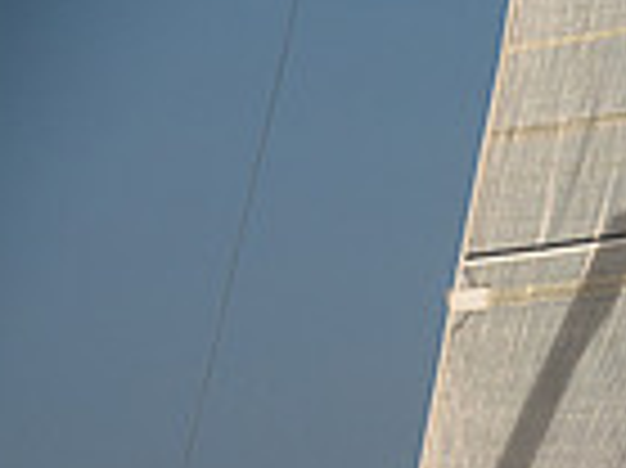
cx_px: 1293
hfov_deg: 4.8
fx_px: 7318
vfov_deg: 3.6
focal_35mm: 405
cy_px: 853
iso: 400
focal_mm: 101
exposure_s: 1/1250
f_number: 8
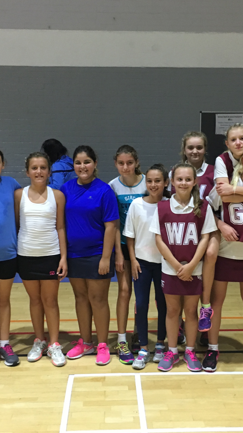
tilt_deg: -10.2
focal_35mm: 47
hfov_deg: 25.4
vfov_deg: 43.7
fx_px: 538
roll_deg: -0.5
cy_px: 235
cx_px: 137
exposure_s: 1/33
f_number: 2.2
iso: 200
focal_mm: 4.15
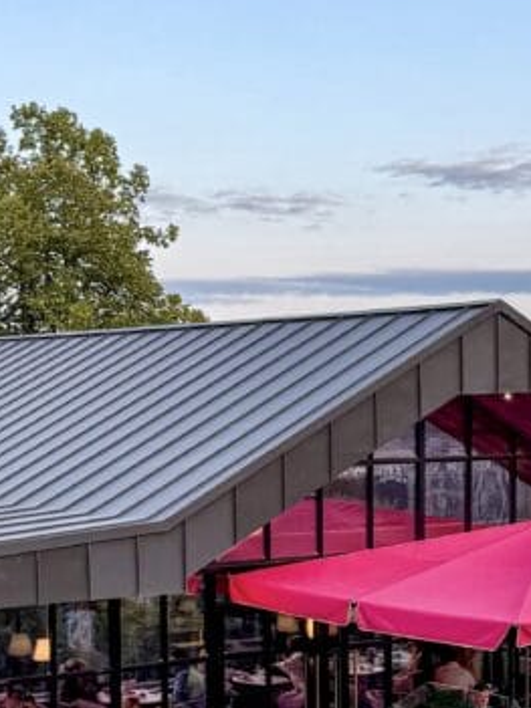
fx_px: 1678
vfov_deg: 23.6
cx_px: 315
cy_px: 533
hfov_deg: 18.0
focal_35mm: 82
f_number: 1.8
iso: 80
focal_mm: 6.76
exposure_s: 1/750
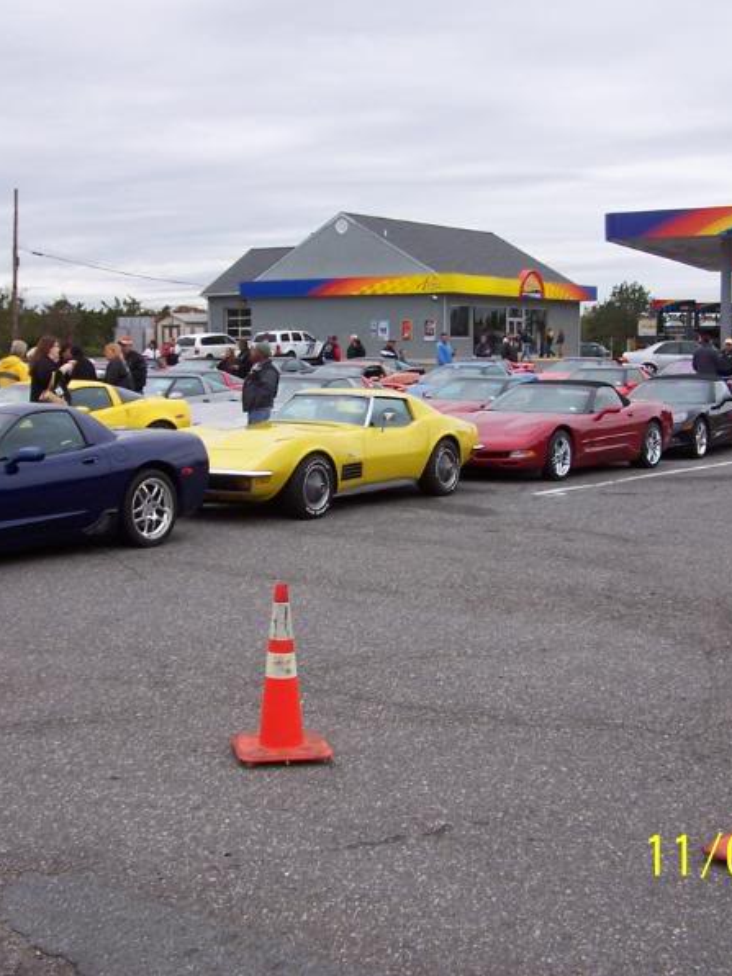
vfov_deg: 37.5
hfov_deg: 28.5
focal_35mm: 51
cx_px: 334
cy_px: 486
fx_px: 1438
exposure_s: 1/250
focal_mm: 6.3
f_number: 2.8
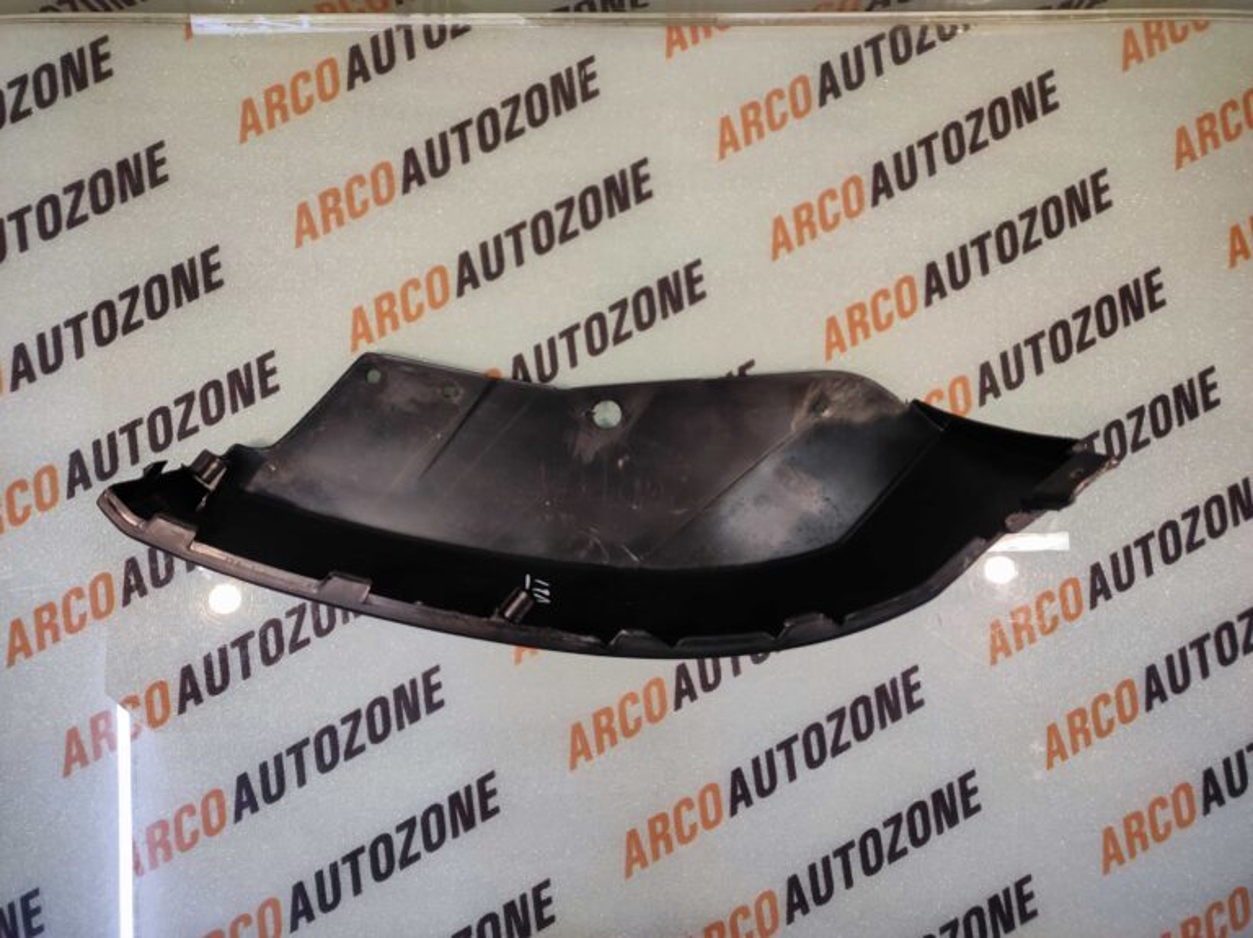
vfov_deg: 74.7
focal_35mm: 17
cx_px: 626
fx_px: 615
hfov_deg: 91.1
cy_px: 469
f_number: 1.79
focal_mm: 4.74
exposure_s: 1/50
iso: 191
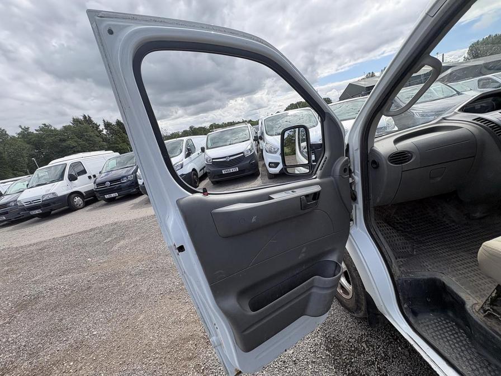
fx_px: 203
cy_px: 188
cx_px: 250
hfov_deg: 102.1
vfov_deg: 85.7
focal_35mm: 14
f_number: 2.2
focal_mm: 2.22
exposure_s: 1/636
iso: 40
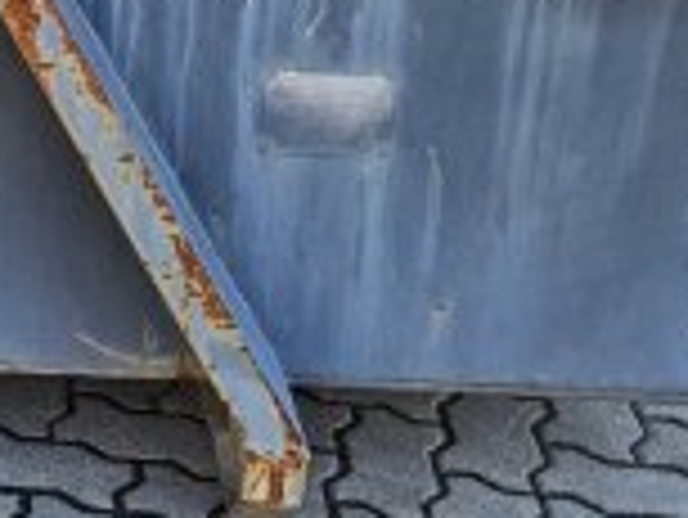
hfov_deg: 18.9
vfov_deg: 15.2
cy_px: 41
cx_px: -220
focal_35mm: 96
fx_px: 1910
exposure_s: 1/547
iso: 32
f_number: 1.8
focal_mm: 5.4
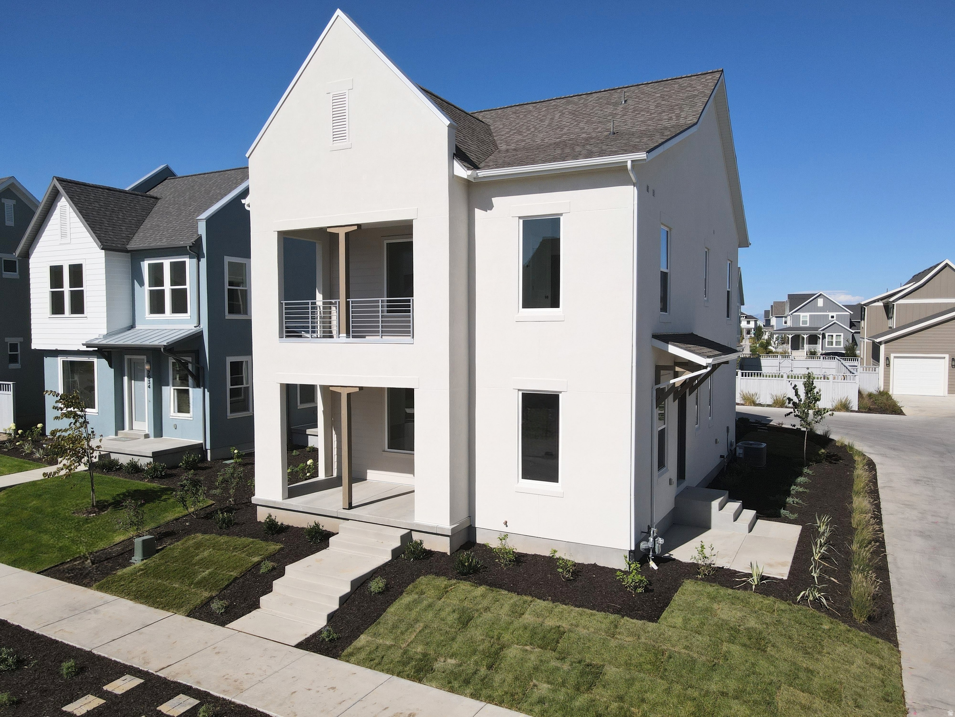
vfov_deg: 56.8
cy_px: 358
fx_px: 662
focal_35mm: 24
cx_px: 478
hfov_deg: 71.6
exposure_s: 1/1250
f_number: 2.8
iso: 100
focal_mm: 4.5
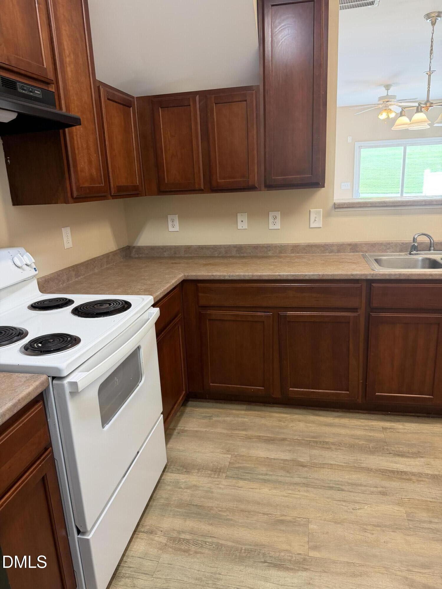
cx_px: 221
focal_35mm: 24
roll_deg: +2.3
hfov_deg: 56.8
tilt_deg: -15.0
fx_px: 409
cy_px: 294
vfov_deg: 71.6
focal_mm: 6.76
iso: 200
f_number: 1.78
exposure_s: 1/60
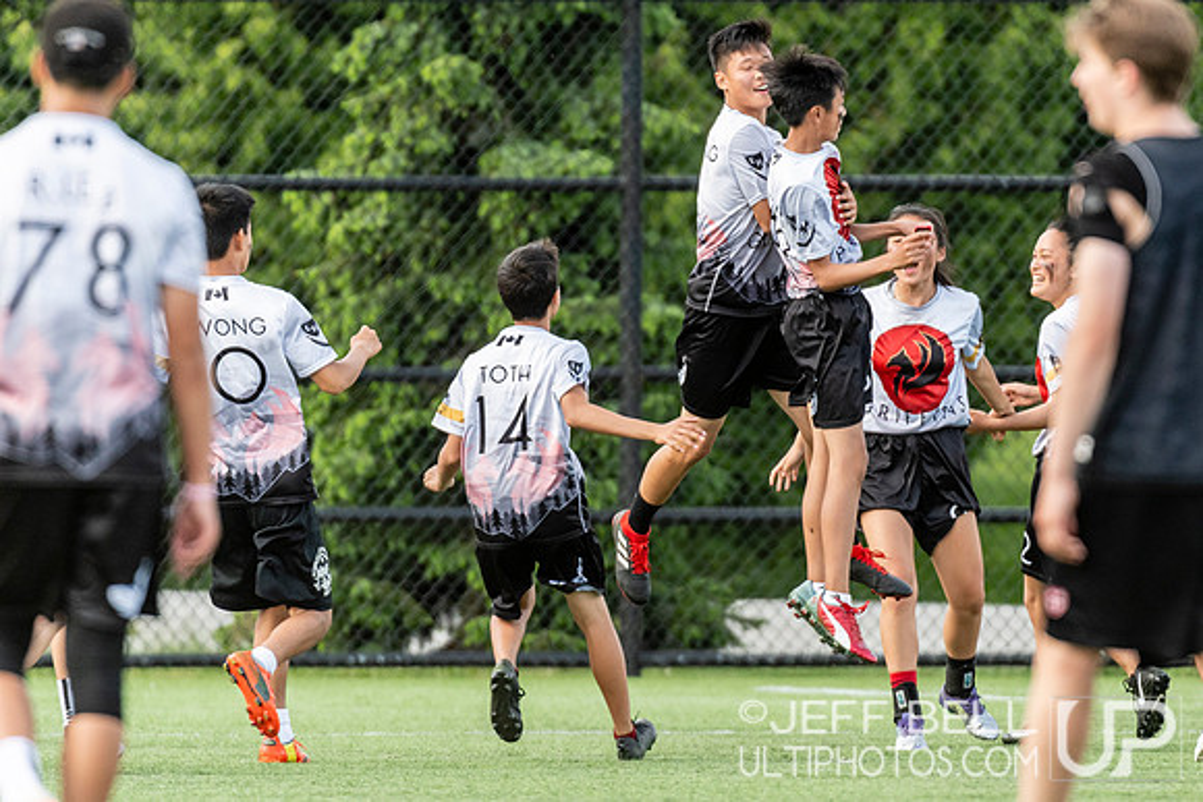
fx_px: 27292
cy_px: 379
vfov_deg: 1.7
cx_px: 818
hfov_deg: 2.5
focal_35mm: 817
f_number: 4
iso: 800
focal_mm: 400
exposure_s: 1/1250
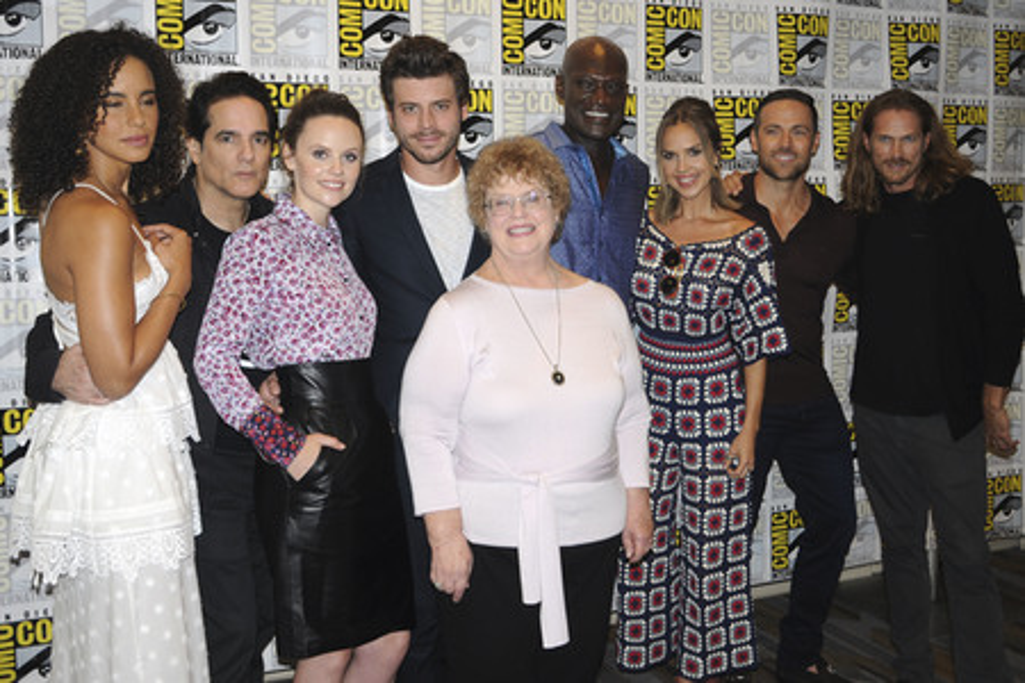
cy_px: 342
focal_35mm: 36
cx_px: 512
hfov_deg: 53.1
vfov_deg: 36.9
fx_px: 1025
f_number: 3.5
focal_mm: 24
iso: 200
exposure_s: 1/60
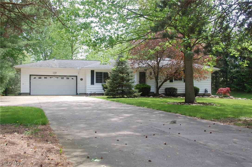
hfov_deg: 48.0
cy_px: 84
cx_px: 126
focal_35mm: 40
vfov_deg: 32.9
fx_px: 283
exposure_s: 1/200
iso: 200
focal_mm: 27
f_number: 7.1
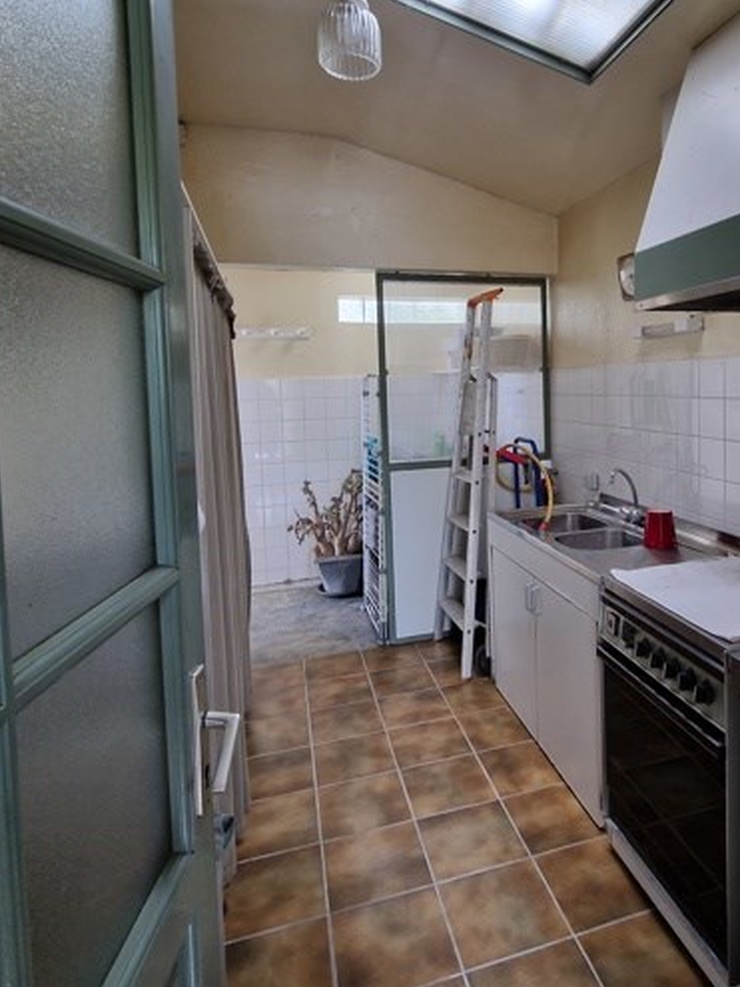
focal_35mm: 21
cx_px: 495
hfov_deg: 61.8
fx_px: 599
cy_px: 407
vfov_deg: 78.3
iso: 400
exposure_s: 1/33
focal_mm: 2.2
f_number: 2.2
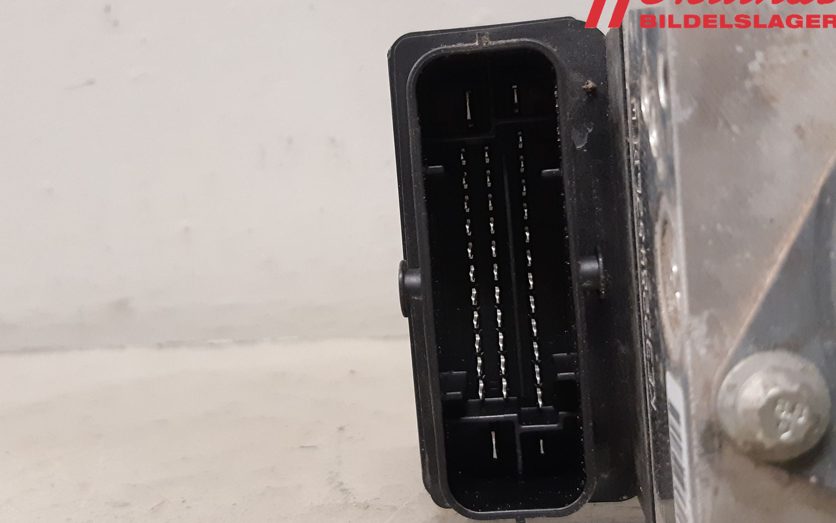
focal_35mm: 28
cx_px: 414
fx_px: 638
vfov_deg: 44.5
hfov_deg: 66.5
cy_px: 276
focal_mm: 3.93
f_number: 1.7
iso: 250
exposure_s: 1/50
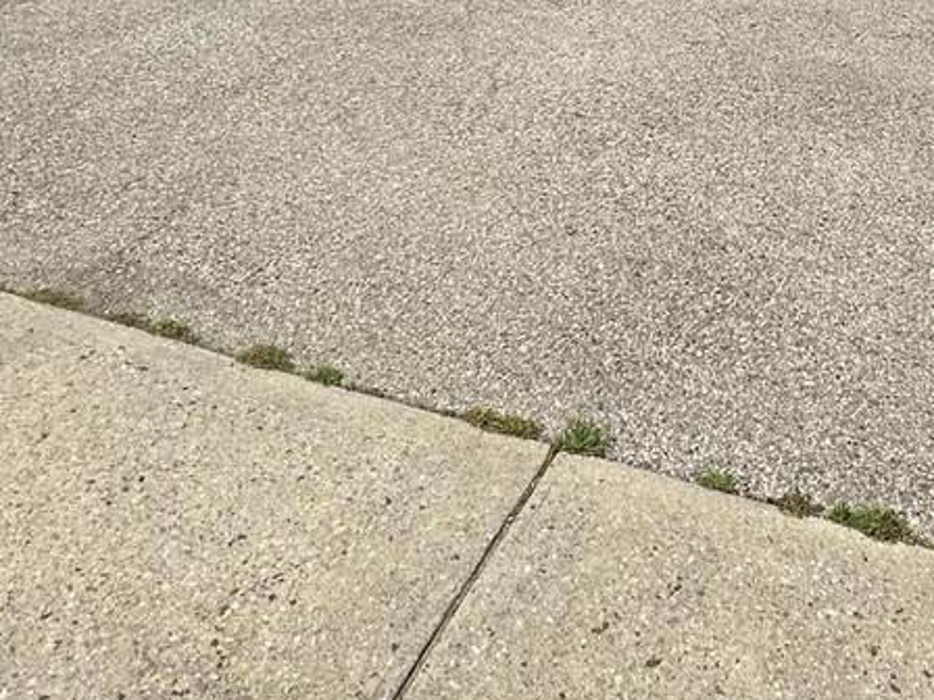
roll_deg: -0.9
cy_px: -204
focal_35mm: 40
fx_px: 1079
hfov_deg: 45.8
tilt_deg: -4.3
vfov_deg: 29.3
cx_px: 650
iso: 40
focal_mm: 2.22
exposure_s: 1/2174
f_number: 2.2
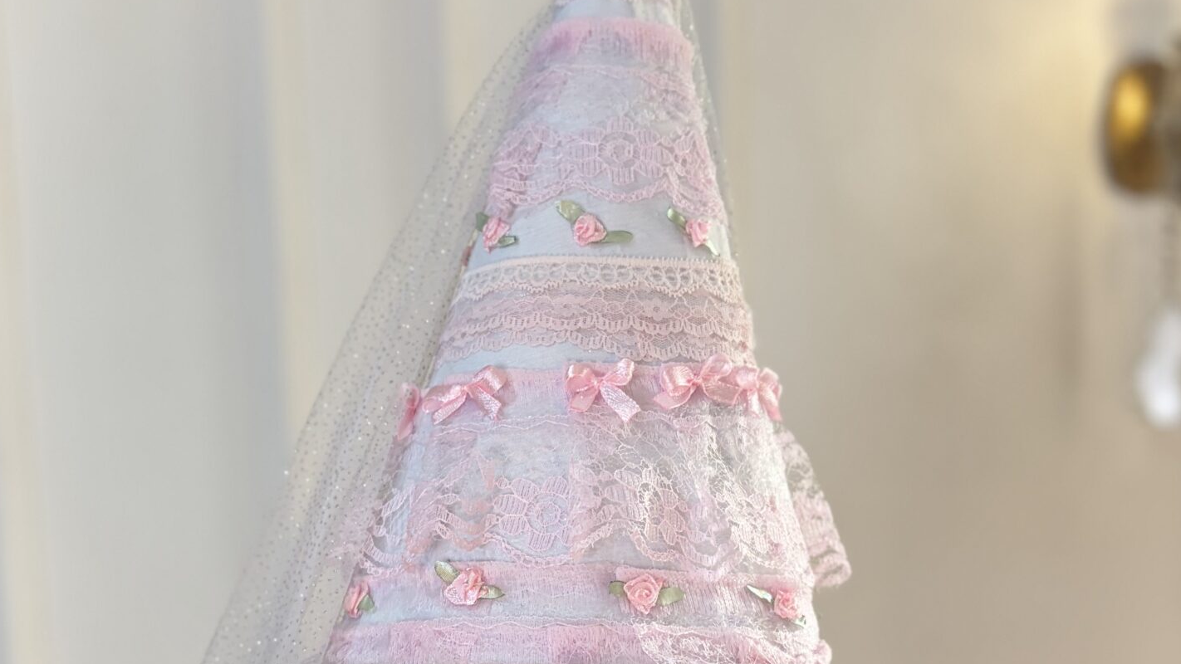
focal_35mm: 51
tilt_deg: -7.2
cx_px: 388
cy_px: 588
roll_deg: +2.8
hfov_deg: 40.1
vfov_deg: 23.0
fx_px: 1597
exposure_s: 1/100
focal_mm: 5.96
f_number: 1.6
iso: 125
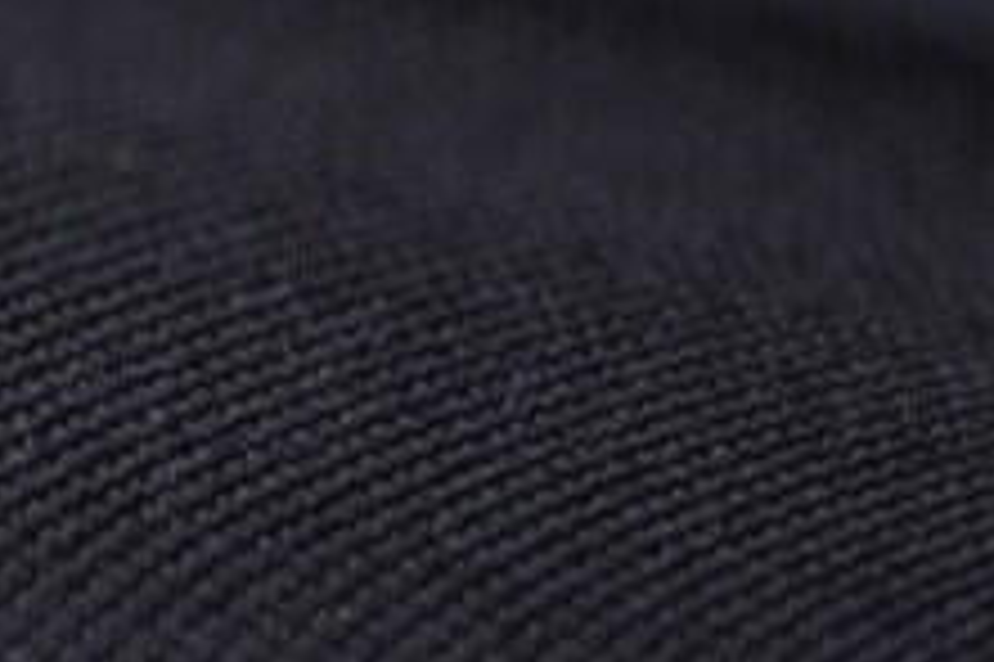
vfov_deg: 5.6
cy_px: 1792
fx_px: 6484
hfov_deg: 8.5
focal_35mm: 235
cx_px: -616
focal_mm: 24
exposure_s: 1/40
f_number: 2.8
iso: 250
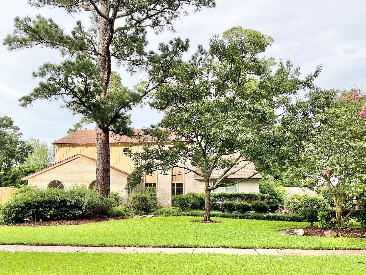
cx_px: 183
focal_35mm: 29
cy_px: 138
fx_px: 307
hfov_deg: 61.7
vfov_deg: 48.2
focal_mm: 3
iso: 16
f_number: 1.8
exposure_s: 1/386
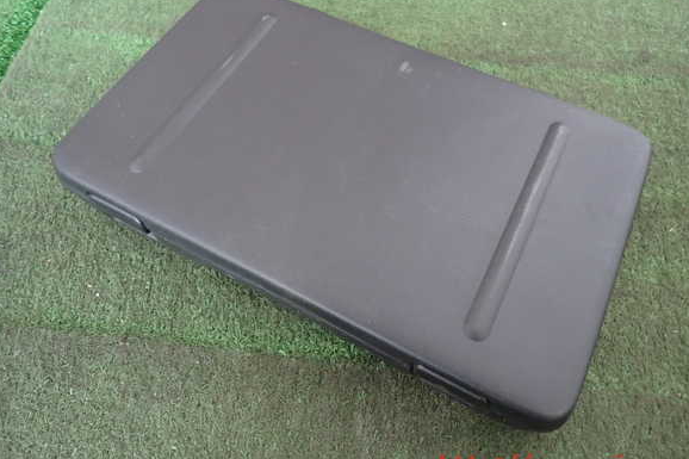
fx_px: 517
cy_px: 213
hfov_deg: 67.4
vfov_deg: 47.9
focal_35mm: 27
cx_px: 352
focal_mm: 4.5
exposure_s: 1/30
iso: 250
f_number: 2
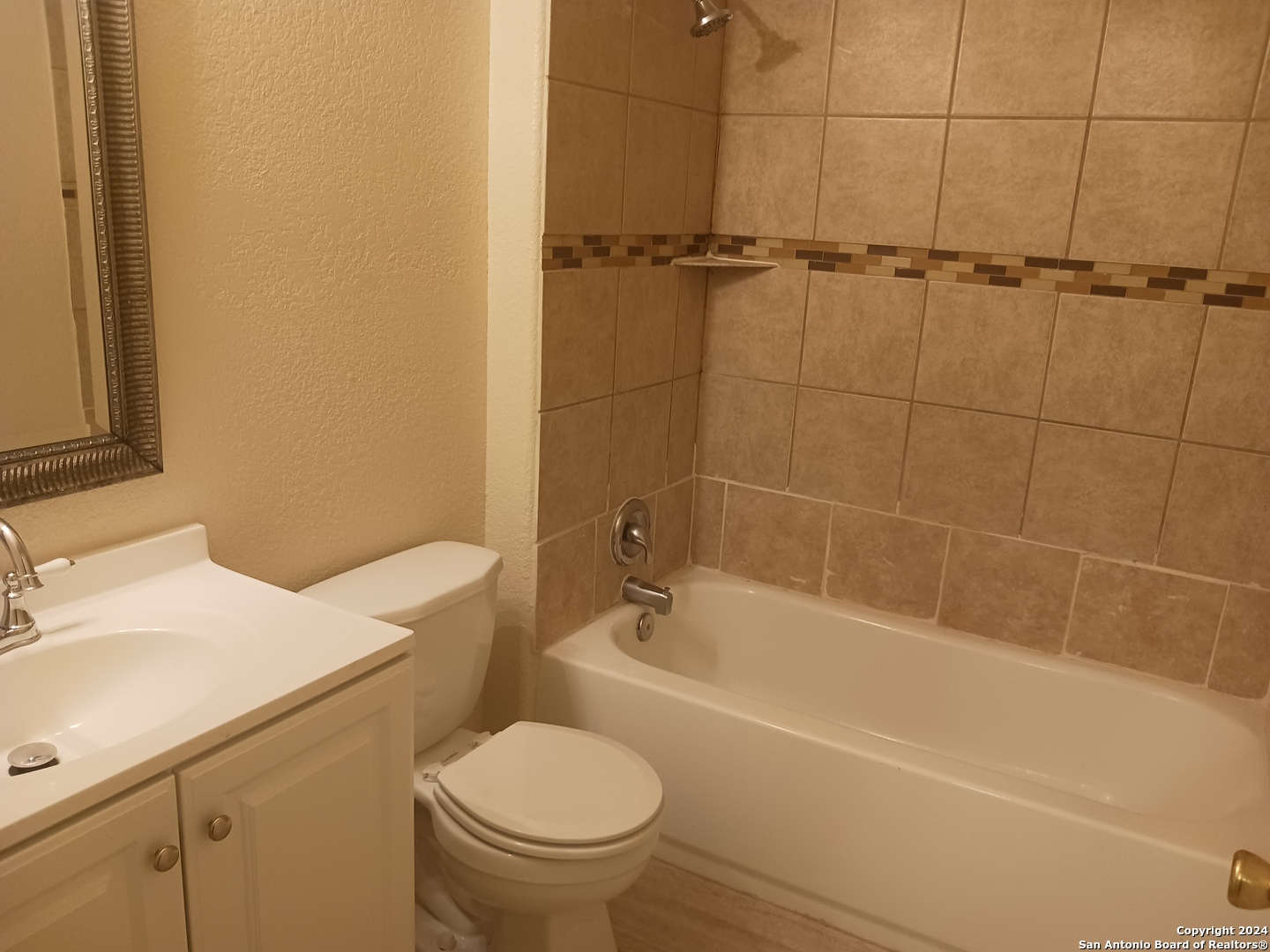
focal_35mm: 27
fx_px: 991
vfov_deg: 51.4
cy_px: 476
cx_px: 635
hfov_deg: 65.3
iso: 200
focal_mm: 4
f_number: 1.8
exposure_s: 1/30
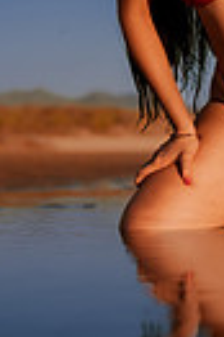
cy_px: 117
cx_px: 162
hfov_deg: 8.8
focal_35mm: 155
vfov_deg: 13.2
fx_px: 1450
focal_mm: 35
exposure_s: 1/5000
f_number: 1.8
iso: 100
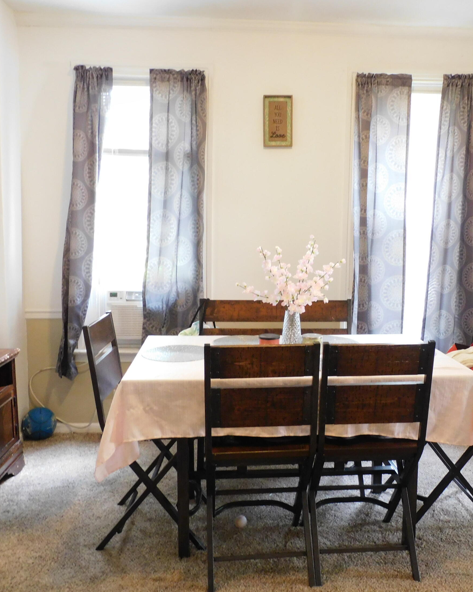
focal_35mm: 32
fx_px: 560
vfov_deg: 55.7
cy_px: 298
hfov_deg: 45.7
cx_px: 268
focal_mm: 4.3
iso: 400
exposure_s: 1/8
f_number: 3.3
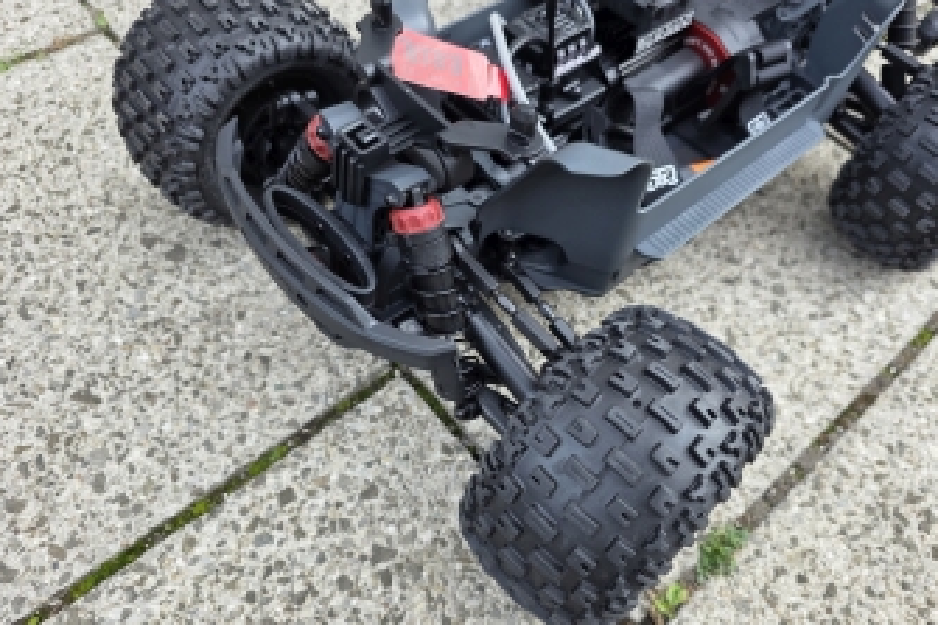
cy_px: 332
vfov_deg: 51.2
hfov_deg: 71.5
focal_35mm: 25
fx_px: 651
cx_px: 482
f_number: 1.7
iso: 100
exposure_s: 1/180
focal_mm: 6.3
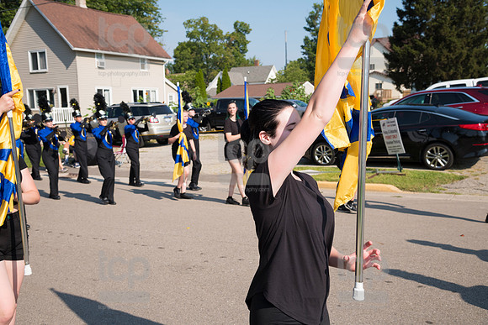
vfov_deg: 35.1
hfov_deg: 50.7
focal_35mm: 38
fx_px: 515
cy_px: 162
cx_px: 244
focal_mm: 38
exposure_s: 1/800
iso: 320
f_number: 6.3
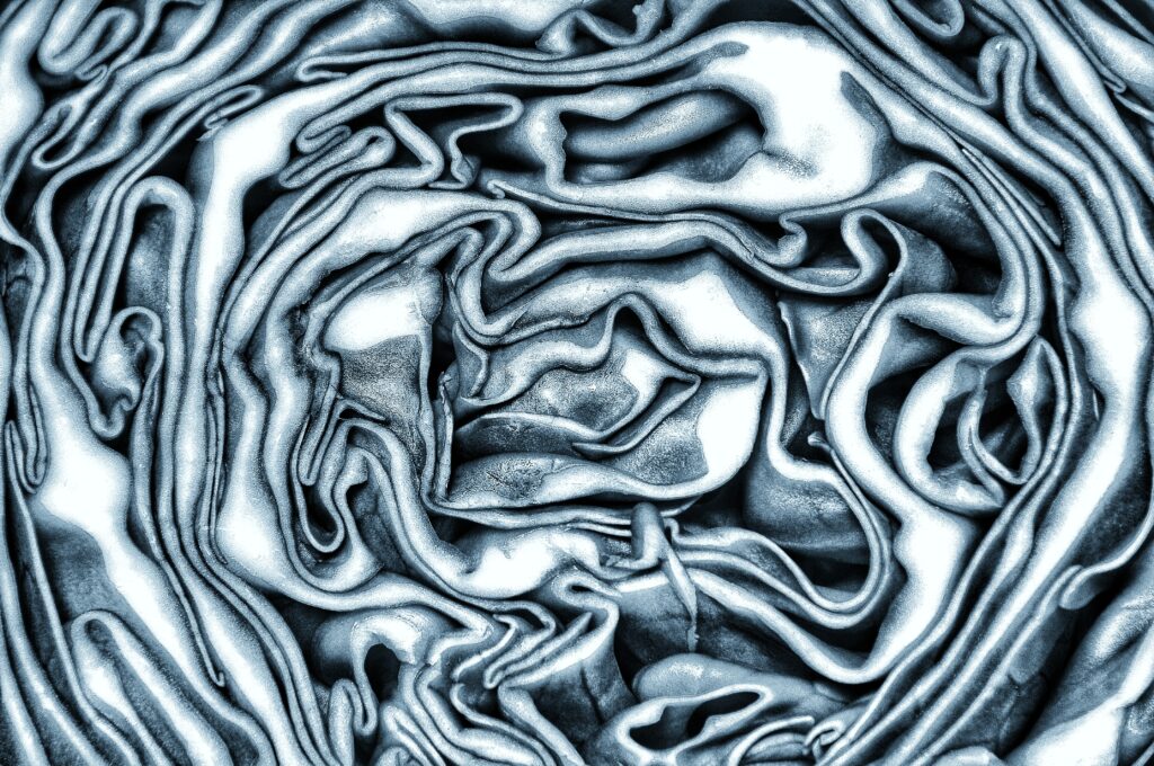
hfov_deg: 8.1
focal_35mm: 255
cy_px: 383
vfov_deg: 5.4
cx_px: 577
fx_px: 8164
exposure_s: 1/250
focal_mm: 170
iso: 200
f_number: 8
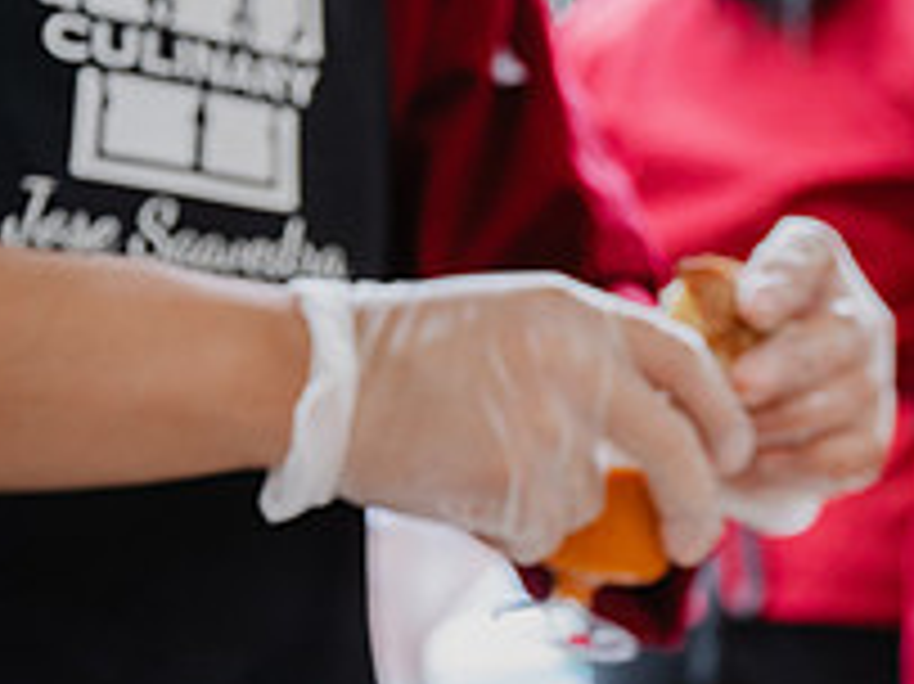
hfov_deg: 14.6
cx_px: 1234
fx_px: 3404
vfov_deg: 11.4
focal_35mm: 129
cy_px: 686
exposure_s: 1/80
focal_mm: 47
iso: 500
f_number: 4.5
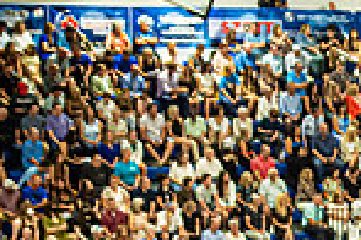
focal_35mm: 142
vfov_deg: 9.5
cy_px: 311
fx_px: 1424
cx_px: 557
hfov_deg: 13.5
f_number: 2.8
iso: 4000
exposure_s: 1/250
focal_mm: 24
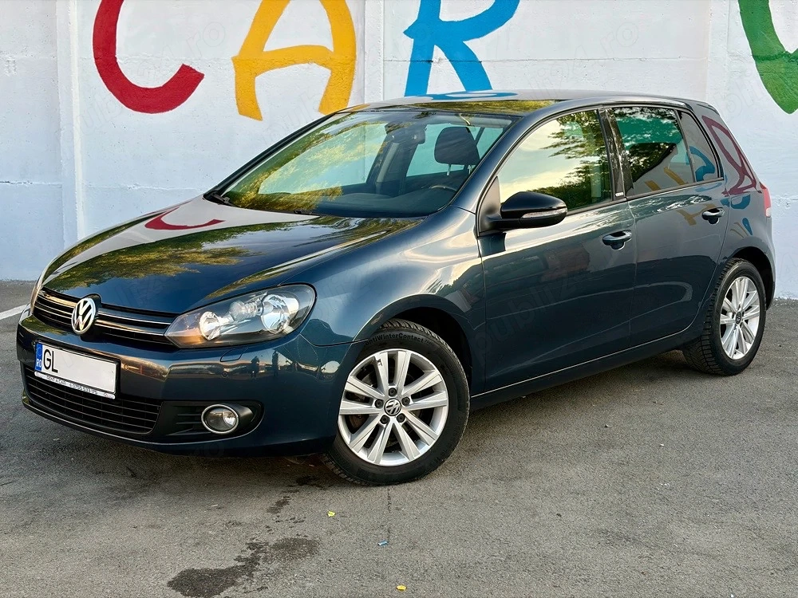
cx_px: 399
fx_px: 1199
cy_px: 299
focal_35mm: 52
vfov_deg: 28.0
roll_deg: +0.3
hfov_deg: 36.8
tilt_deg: -9.4
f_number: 1.6
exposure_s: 1/291
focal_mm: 5.96
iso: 32
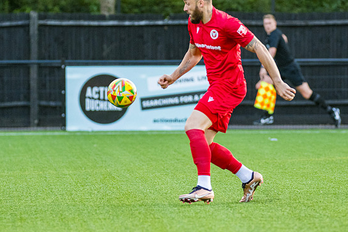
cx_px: 216
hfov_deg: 4.4
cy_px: 82
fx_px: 4484
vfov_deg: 3.0
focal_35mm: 464
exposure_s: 1/1000
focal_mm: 195
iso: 1250
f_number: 2.8
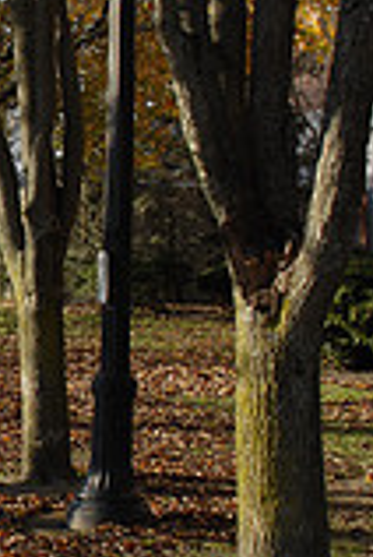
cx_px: -264
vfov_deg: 15.5
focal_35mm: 132
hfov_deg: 10.0
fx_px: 2042
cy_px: 307
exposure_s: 1/320
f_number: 4.5
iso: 200
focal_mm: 24
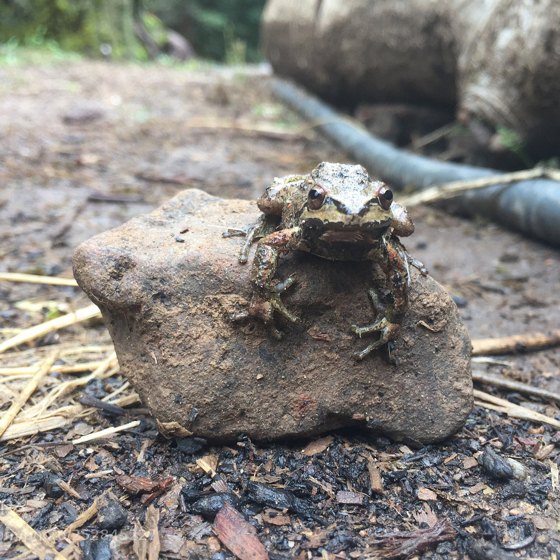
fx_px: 641
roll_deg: -0.2
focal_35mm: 35
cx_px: 289
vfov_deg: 47.2
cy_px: 286
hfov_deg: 47.2
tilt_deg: -16.2
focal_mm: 4.15
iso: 32
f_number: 2.2
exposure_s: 1/60
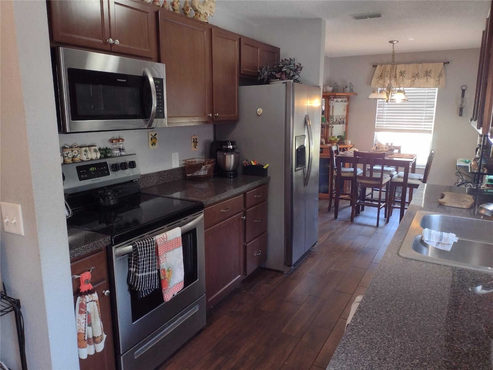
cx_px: 246
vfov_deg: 51.4
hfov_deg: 65.3
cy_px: 185
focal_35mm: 27
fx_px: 385
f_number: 1.7
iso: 166
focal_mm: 4.71
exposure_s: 1/40
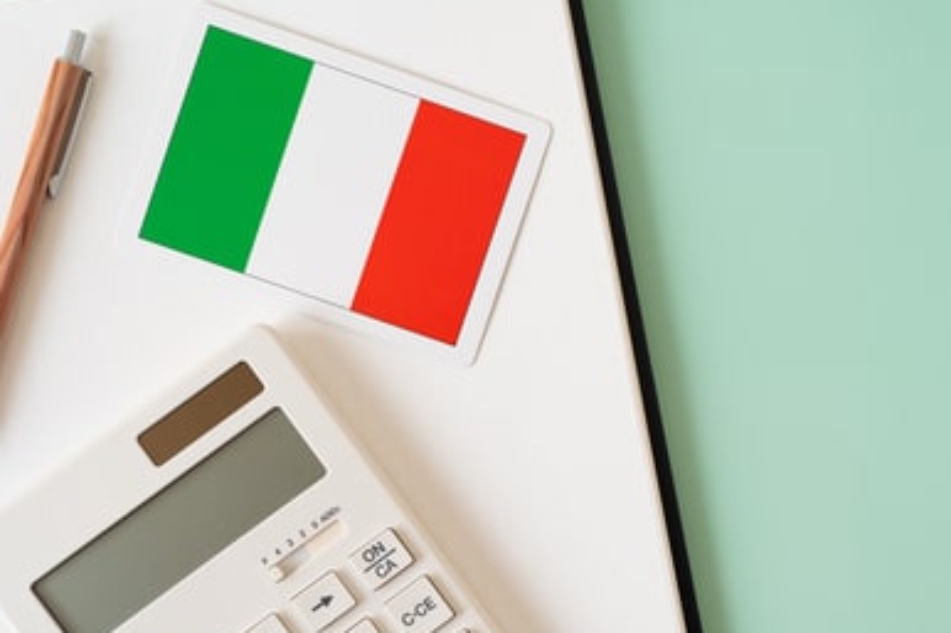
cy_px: 515
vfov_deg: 23.0
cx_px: 591
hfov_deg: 34.3
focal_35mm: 58
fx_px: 1531
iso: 100
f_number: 5.6
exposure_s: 1/50
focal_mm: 35
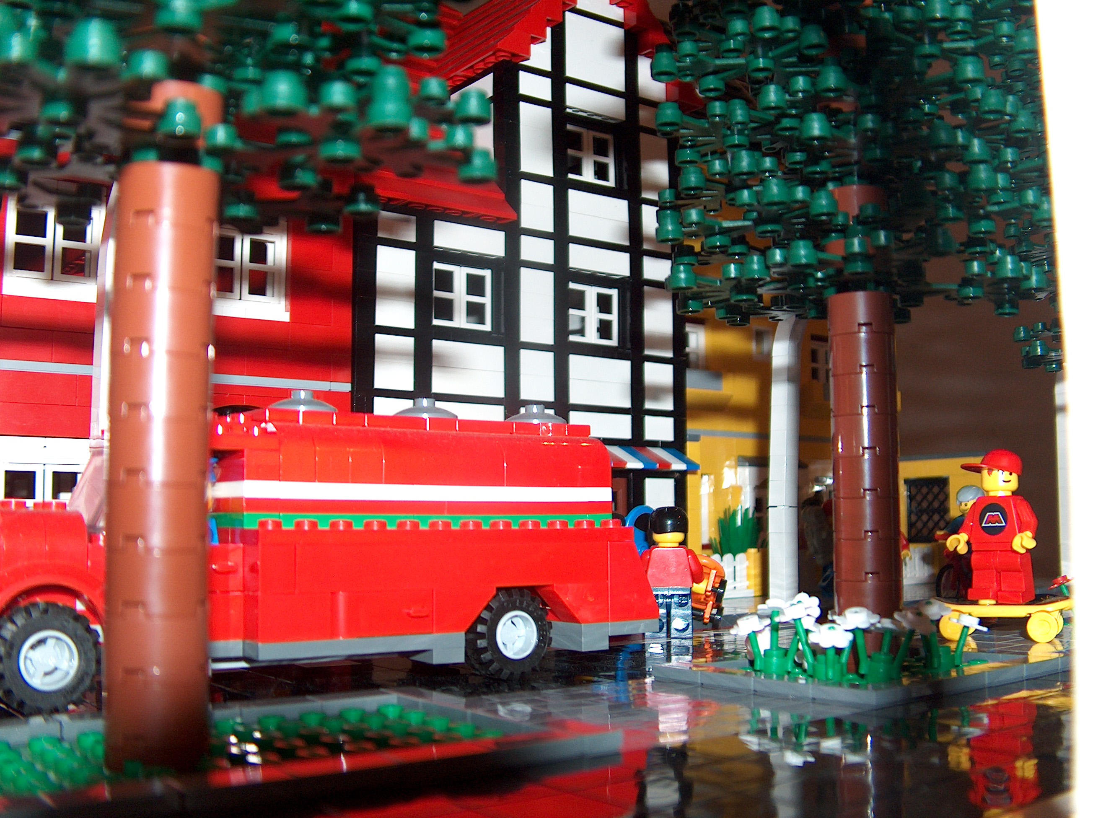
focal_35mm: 37
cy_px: 409
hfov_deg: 50.2
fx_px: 1167
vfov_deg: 38.6
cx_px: 546
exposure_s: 1/60
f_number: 2.8
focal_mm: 7.6
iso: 100
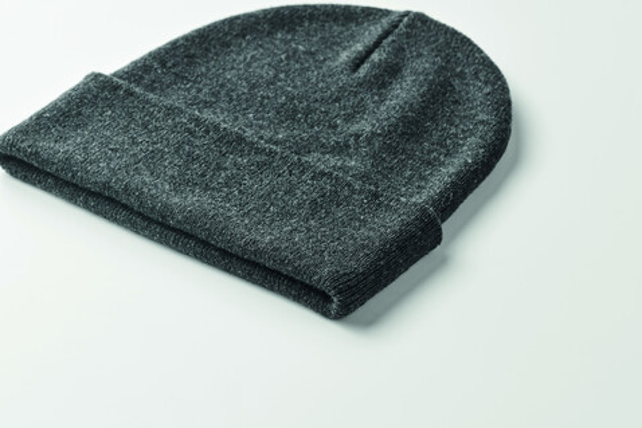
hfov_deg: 19.5
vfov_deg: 13.0
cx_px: 321
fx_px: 1873
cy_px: 214
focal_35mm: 105
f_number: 18
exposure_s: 1/125
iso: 160
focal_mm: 105
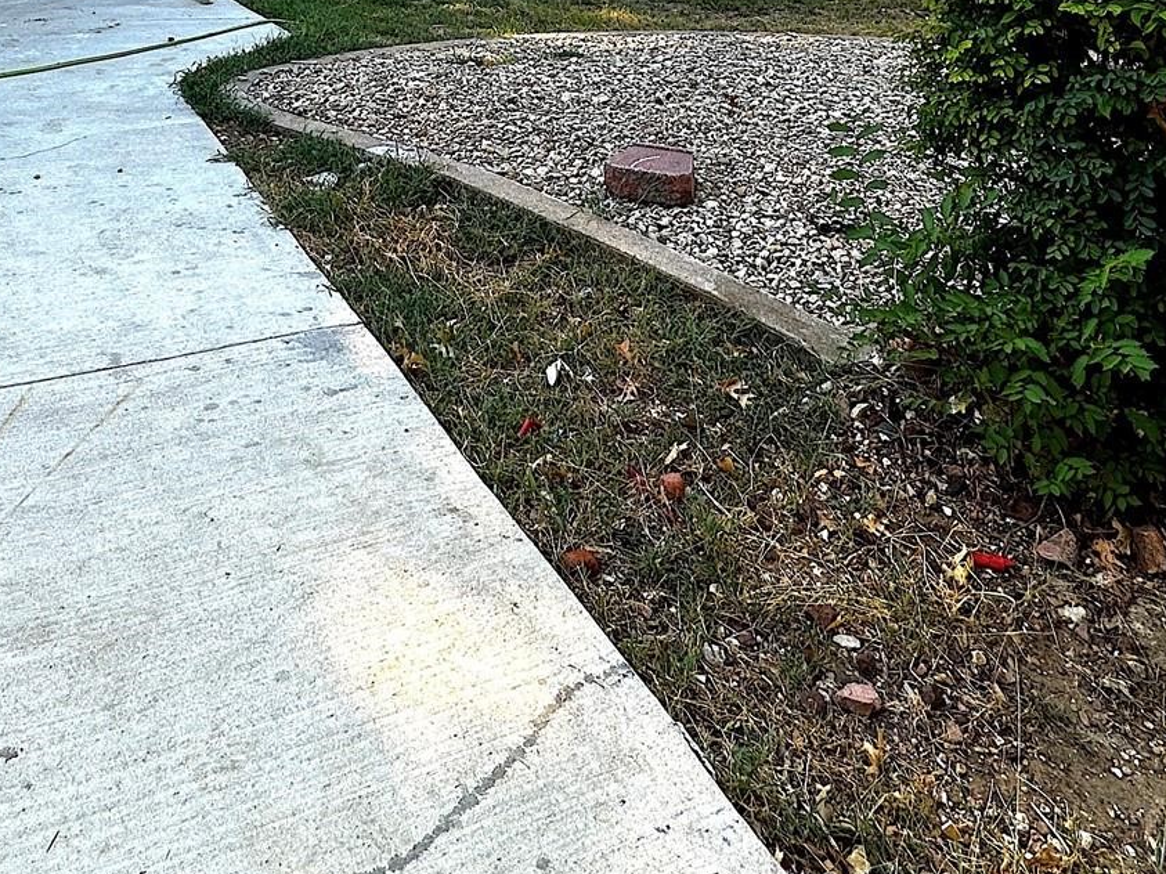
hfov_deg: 53.6
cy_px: -126
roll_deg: -1.1
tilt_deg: -3.4
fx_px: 1145
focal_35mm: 34
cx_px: 472
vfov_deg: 34.9
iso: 40
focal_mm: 2.22
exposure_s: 1/198
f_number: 2.2
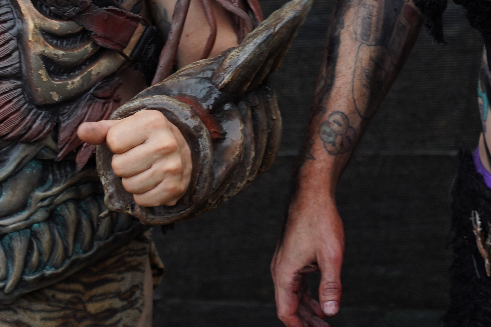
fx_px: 3451
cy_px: -164
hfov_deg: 8.1
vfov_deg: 5.4
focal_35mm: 253
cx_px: -56
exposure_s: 1/100
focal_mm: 80
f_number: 4.5
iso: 100
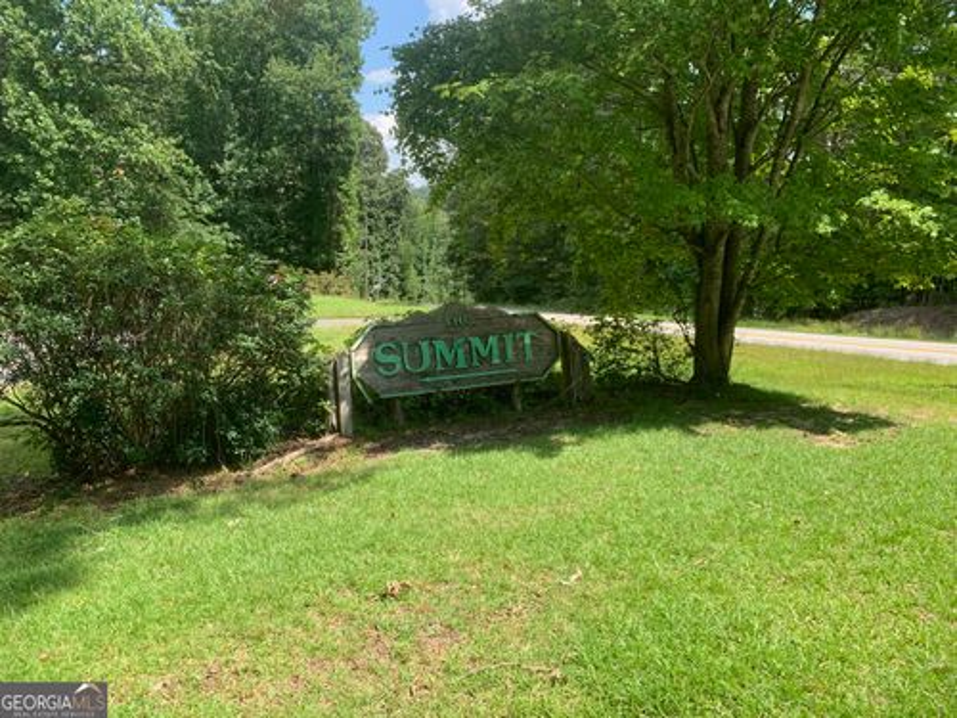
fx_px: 719
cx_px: 478
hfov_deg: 67.3
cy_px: 359
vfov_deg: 53.1
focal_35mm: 26
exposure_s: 1/743
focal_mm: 4.25
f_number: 1.8
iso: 25
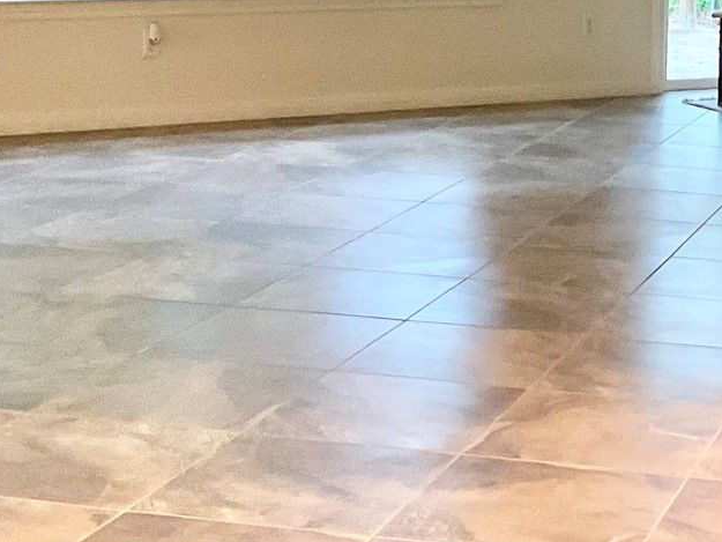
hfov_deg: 20.0
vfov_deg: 15.3
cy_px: 16
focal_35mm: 95
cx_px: 734
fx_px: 1982
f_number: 1.8
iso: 200
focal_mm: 3
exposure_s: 1/60
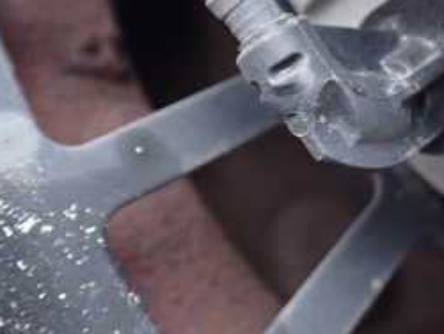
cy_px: -4
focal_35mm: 72
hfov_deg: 25.3
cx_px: 471
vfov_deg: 19.8
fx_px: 924
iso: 250
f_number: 2.3
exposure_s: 1/125
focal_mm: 5.4
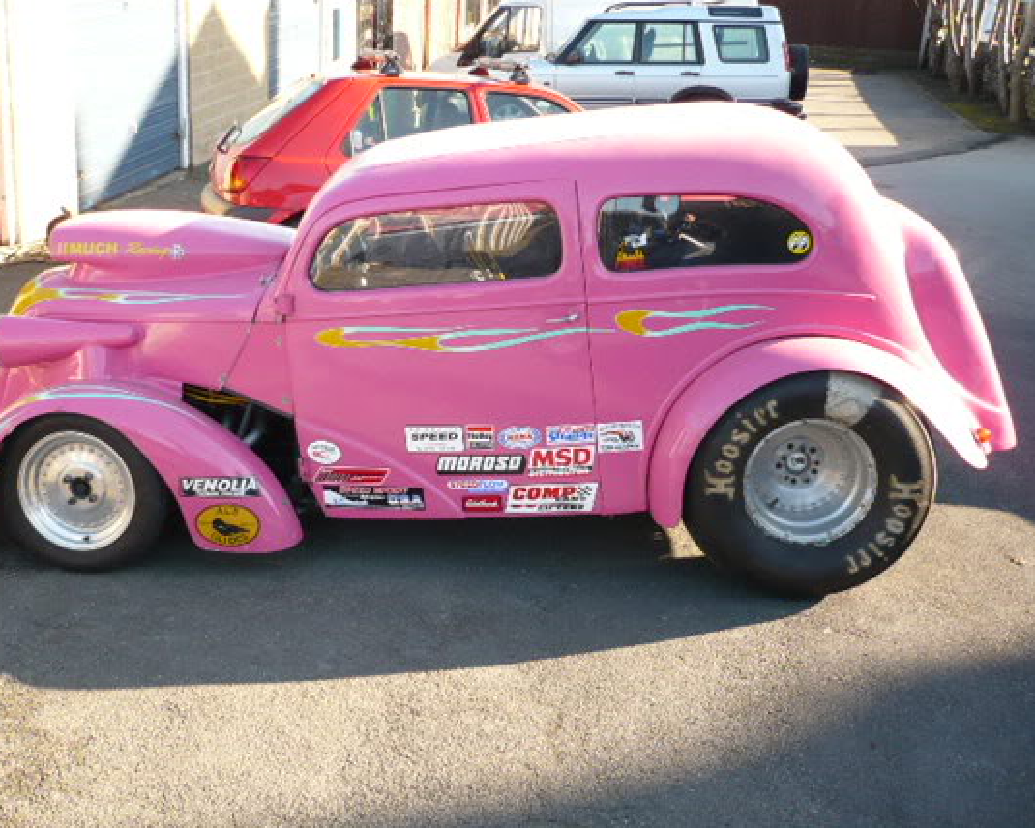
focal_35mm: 42
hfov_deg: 43.7
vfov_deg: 35.7
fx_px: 1287
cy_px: 397
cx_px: 437
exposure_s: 1/160
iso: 100
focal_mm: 5.8
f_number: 2.8
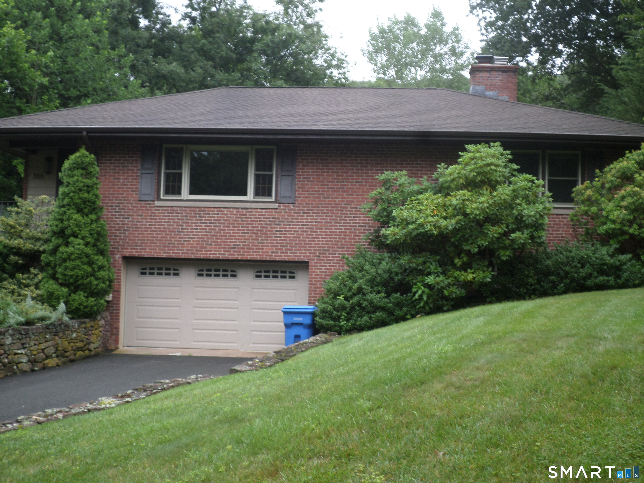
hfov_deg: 43.9
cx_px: 322
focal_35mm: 43
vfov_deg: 33.6
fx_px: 800
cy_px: 242
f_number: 3.2
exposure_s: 1/45
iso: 80
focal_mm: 7.8
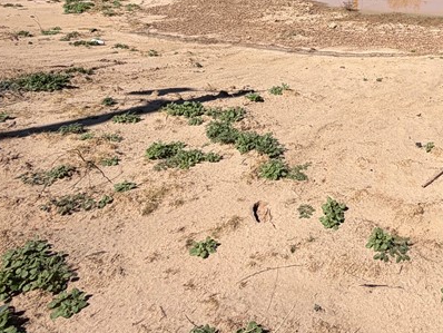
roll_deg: -0.3
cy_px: -40
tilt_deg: -4.1
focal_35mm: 36
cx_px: 398
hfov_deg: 46.4
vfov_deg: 34.0
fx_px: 461
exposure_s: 1/1497
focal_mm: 2.22
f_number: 2.2
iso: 20
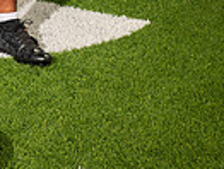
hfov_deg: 12.3
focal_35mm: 158
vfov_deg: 8.8
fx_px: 1025
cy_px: -203
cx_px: -21
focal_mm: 48
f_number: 7.1
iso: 800
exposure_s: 1/320
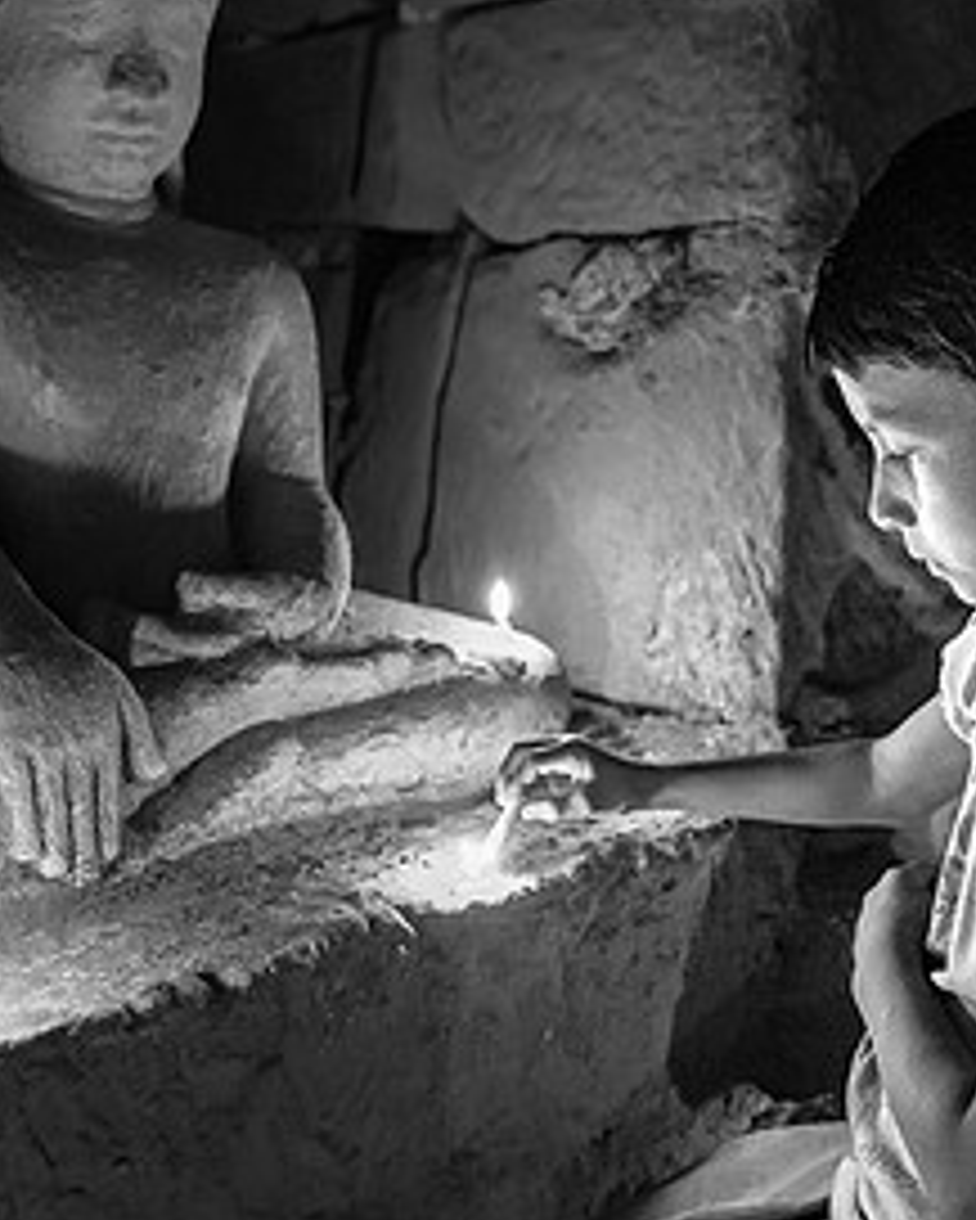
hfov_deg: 35.7
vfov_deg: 43.7
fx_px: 1516
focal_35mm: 42
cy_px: 698
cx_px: 488
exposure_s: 1/60
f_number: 2.8
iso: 3200
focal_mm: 27
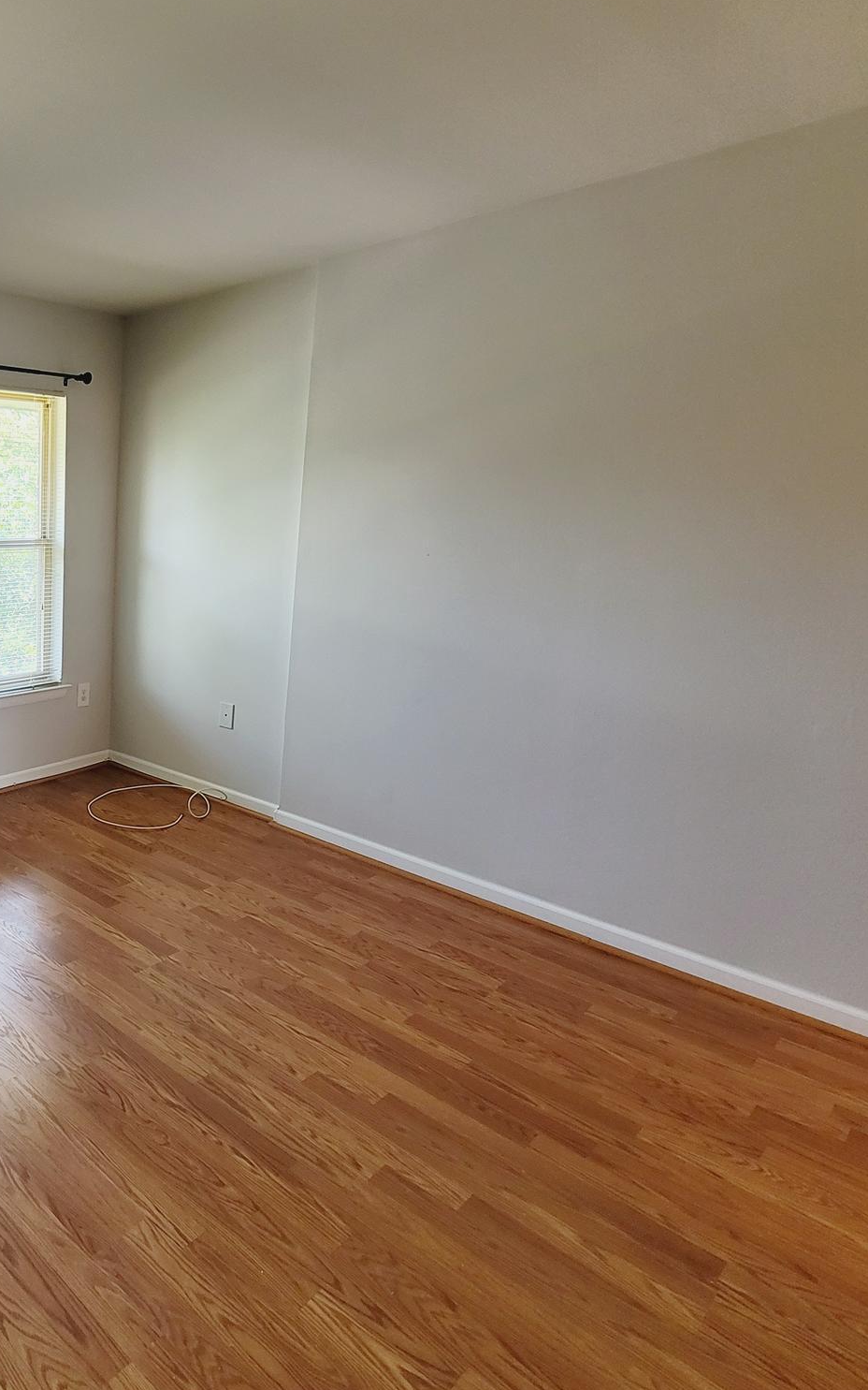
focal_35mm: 19
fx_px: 719
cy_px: 675
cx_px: -27
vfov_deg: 88.0
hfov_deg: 49.1
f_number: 2.2
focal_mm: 2.2
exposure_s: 1/60
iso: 160
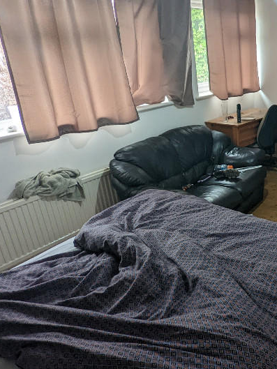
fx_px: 331
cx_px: 242
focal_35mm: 31
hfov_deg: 42.2
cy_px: 185
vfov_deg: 58.3
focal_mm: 2.35
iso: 170
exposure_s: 1/31.9
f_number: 2.2
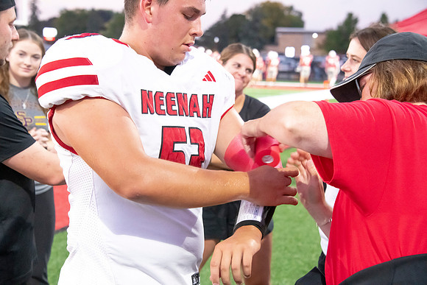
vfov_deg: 15.2
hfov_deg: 22.6
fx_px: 1068
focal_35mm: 90
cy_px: 142
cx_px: 214
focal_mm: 90
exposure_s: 1/125
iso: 10000
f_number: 7.1
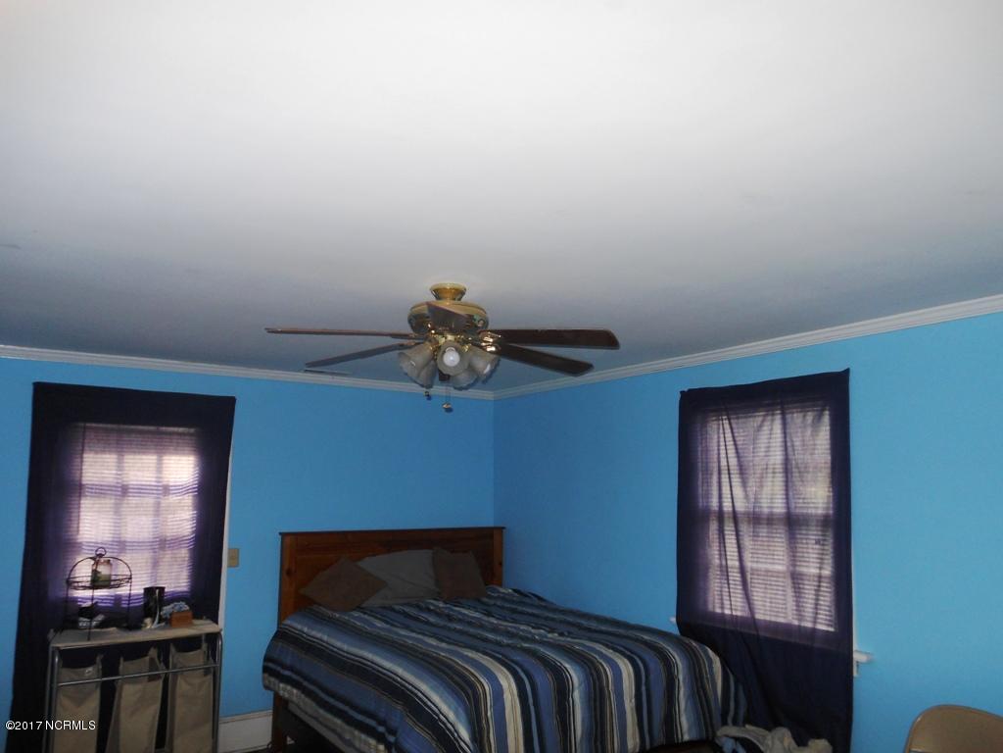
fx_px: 724
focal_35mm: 25
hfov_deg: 69.4
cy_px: 376
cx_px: 502
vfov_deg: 54.9
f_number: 3.2
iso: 200
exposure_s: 1/25
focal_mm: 4.5
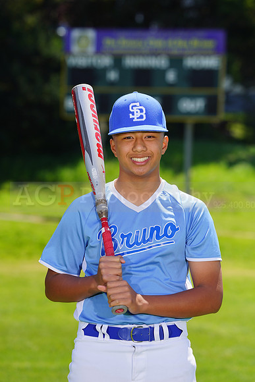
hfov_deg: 5.5
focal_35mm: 250
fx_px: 2654
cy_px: 191
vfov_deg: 8.2
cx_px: 128
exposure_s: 1/250
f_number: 8
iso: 100
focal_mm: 250
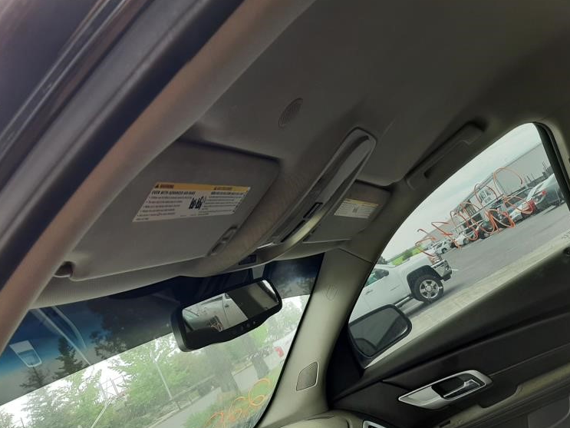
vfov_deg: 49.7
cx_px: 285
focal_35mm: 28
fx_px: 461
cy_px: 225
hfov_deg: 63.5
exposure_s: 1/203
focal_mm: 3.93
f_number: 1.7
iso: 40
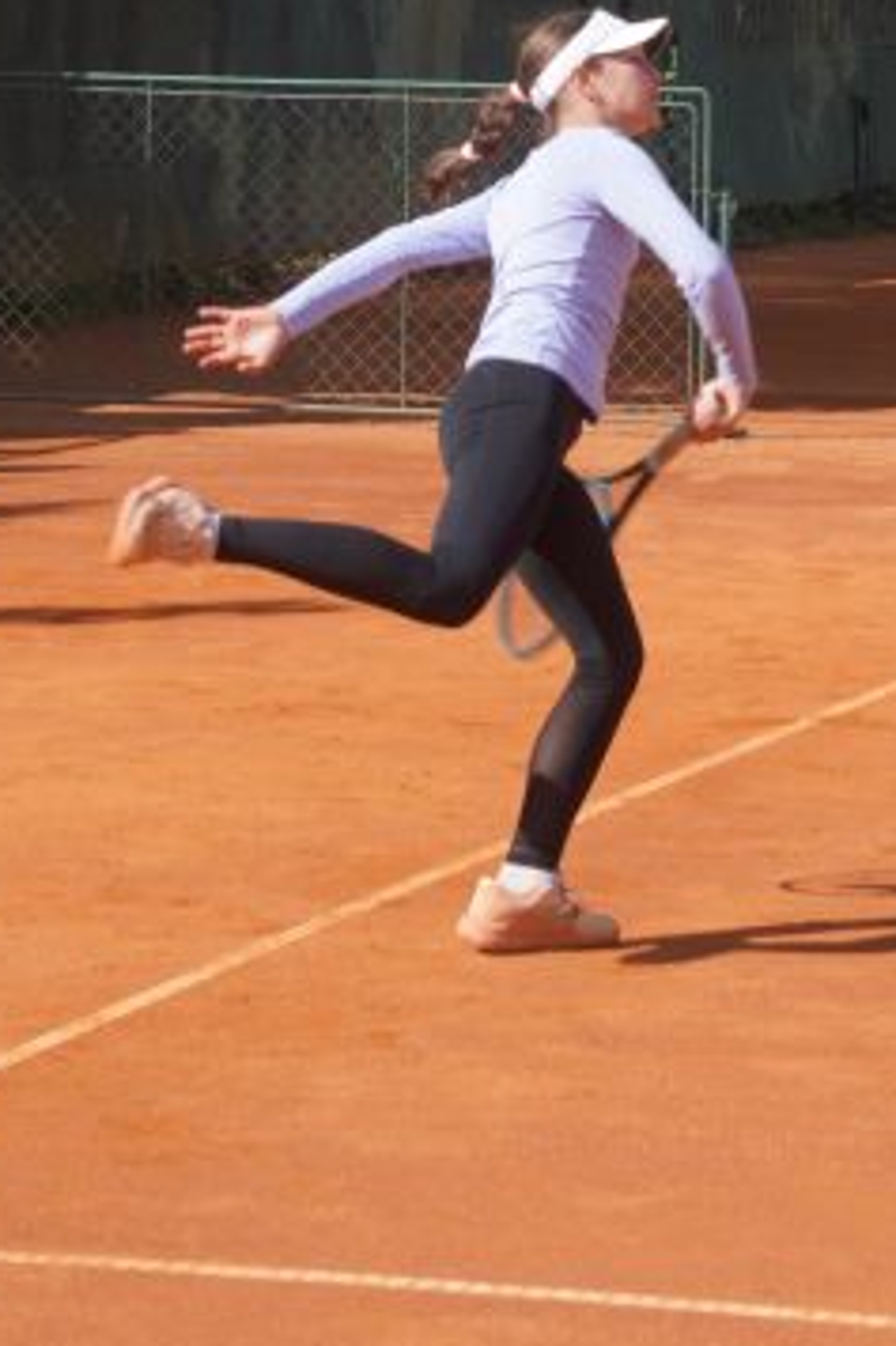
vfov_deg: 12.2
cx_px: 711
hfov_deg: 8.3
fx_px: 6170
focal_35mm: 165
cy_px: -144
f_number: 9
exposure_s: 1/250
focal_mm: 39.6
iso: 160
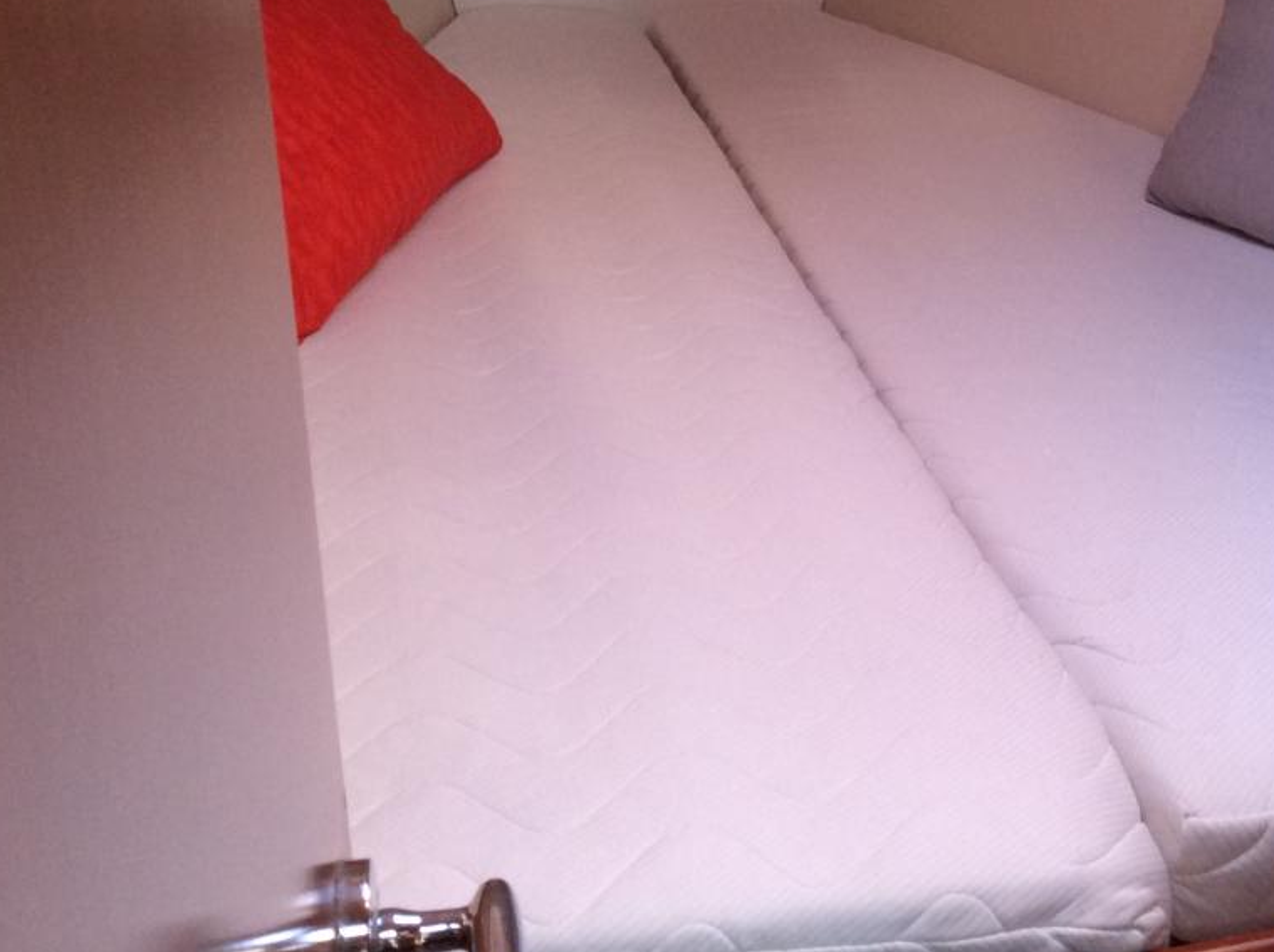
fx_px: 1985
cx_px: 948
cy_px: 265
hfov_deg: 34.9
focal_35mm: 54
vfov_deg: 26.7
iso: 80
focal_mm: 3.3
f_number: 2.4
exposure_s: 1/25
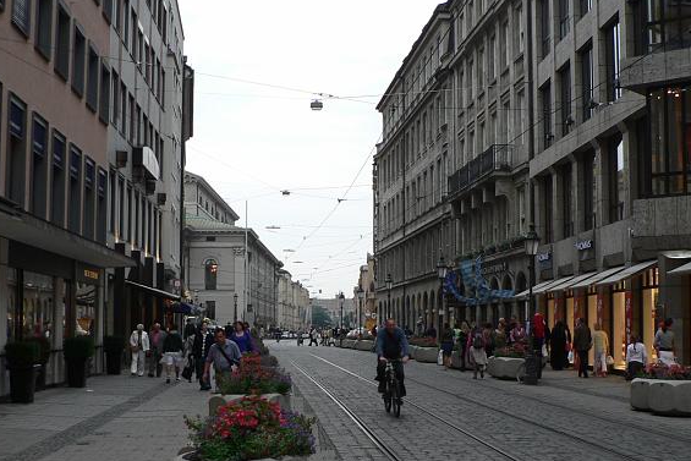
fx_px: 1018
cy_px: 274
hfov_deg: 37.5
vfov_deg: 25.5
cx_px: 378
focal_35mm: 53
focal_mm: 6
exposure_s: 1/80
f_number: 2.8
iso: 80
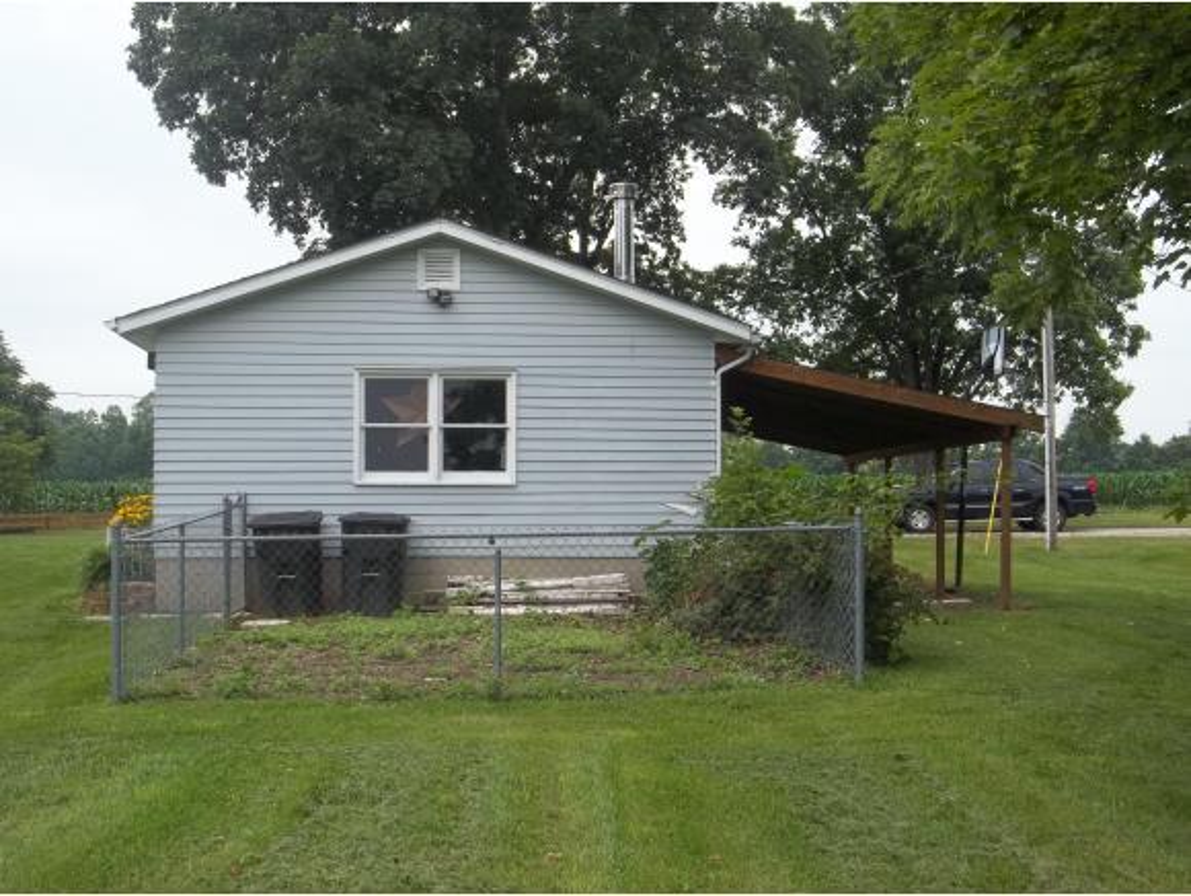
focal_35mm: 46
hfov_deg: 41.2
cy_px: 448
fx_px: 1584
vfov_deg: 31.6
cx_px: 596
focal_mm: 8.3
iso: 64
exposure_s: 1/500
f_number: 3.7
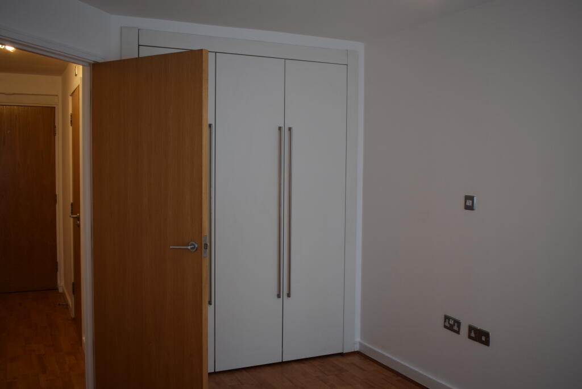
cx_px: 291
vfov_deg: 36.9
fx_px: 582
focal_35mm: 36
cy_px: 194
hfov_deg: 53.1
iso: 560
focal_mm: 24
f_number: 4
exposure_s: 1/60
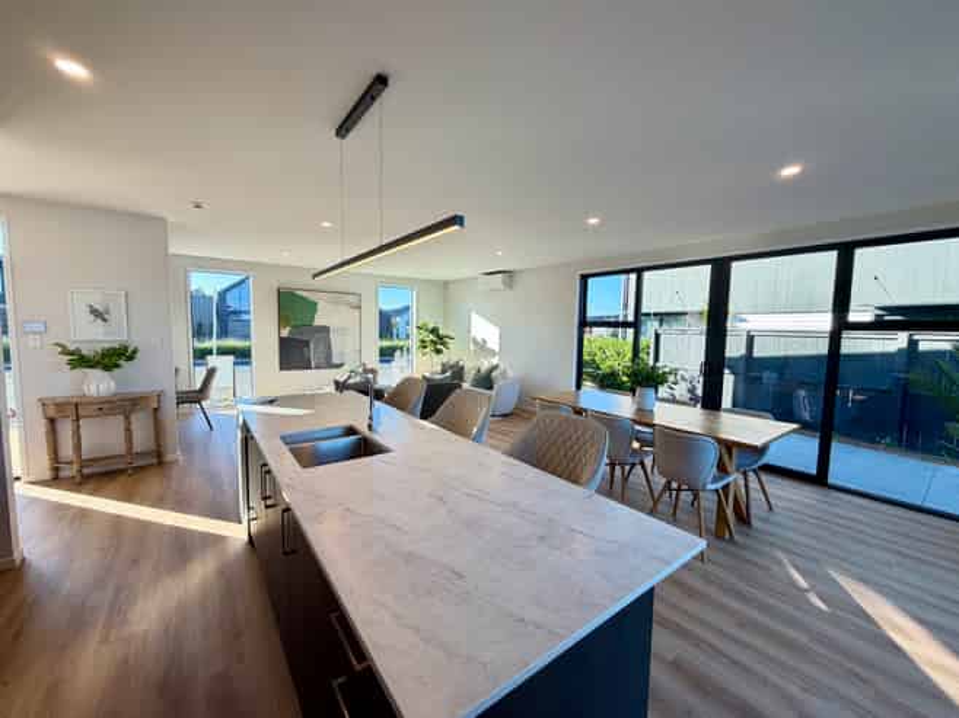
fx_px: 388
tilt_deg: -3.8
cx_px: 480
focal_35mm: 14
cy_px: 359
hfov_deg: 102.1
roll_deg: -1.0
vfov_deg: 85.6
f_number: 2.2
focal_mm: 2.22
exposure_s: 1/100
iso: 32
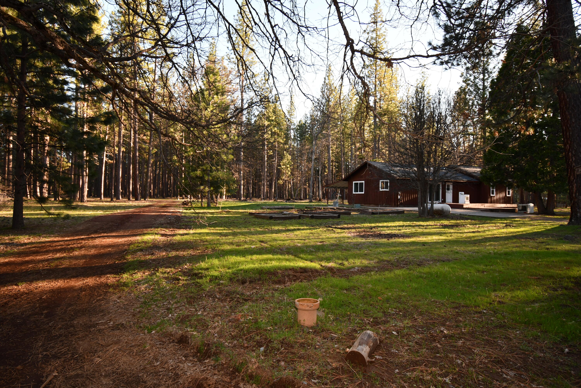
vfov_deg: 59.5
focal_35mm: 21
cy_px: 194
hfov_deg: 81.2
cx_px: 290
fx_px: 339
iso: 200
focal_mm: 14
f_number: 5
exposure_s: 1/100
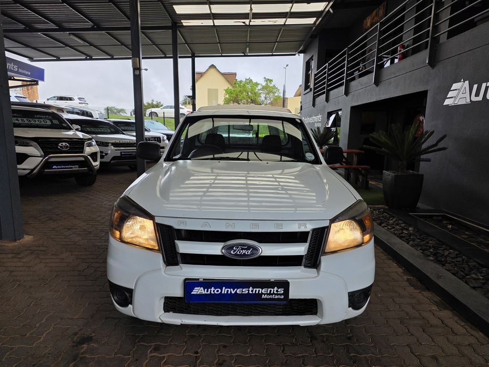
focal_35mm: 23
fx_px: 325
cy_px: 184
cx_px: 244
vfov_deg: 58.9
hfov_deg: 73.9
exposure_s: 1/359
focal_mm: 6.25
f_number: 1.7
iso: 32
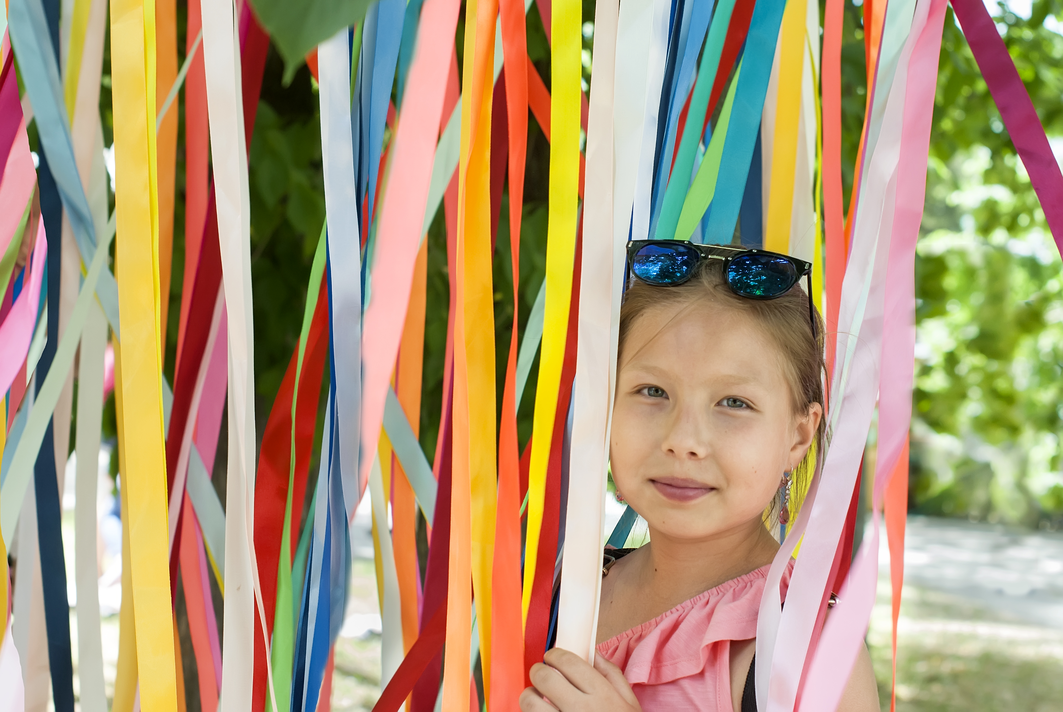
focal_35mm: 75
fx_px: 2217
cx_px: 532
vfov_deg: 18.2
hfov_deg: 27.0
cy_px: 356
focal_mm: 50
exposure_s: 1/200
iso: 200
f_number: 5.6
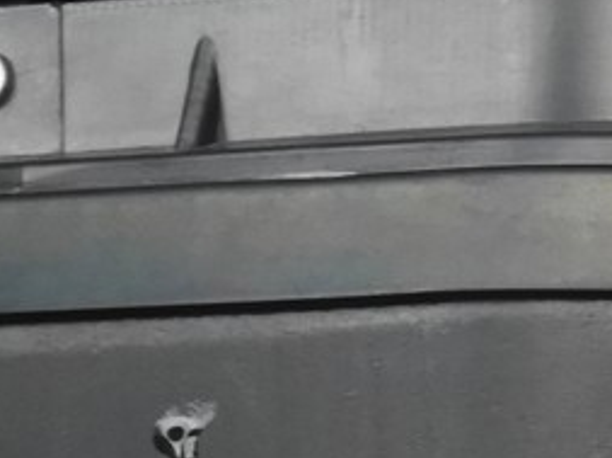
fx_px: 10734
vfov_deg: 2.4
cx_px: 1529
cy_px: 44
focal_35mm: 608
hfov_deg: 3.2
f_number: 3
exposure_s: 1/57.5
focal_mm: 19.4
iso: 1000
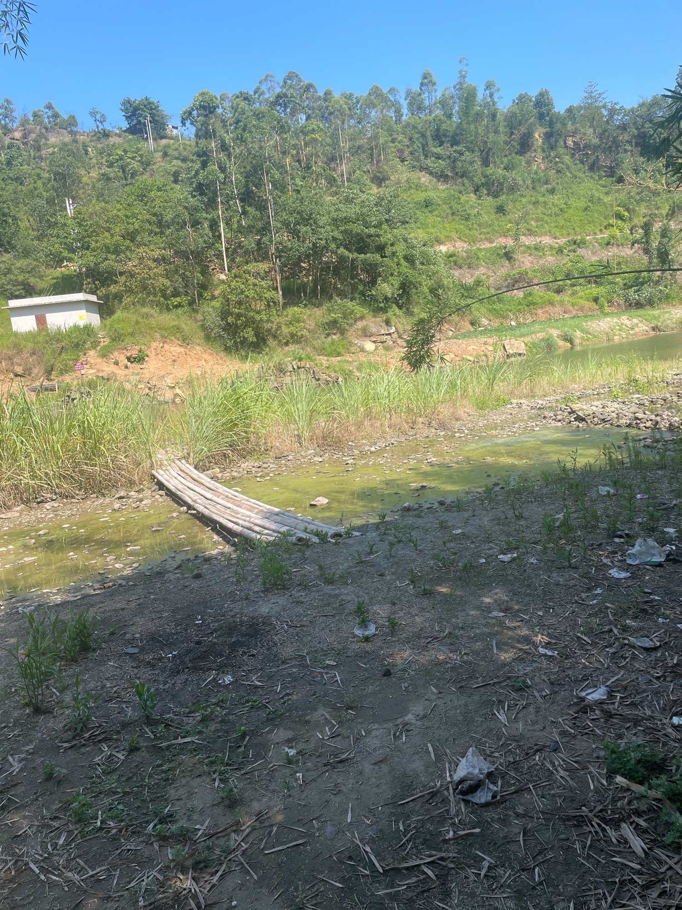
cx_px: 341
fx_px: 683
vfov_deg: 67.3
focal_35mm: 26
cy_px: 455
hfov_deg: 53.1
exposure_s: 1/1887
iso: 50
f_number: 1.6
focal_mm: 4.2
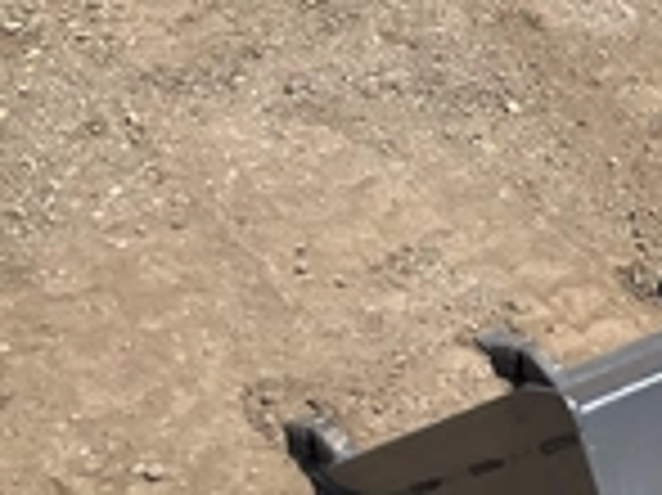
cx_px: 865
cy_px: 486
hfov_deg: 22.2
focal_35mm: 79
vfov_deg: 18.2
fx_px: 1510
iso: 25
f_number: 1.8
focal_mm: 3
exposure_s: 1/1279
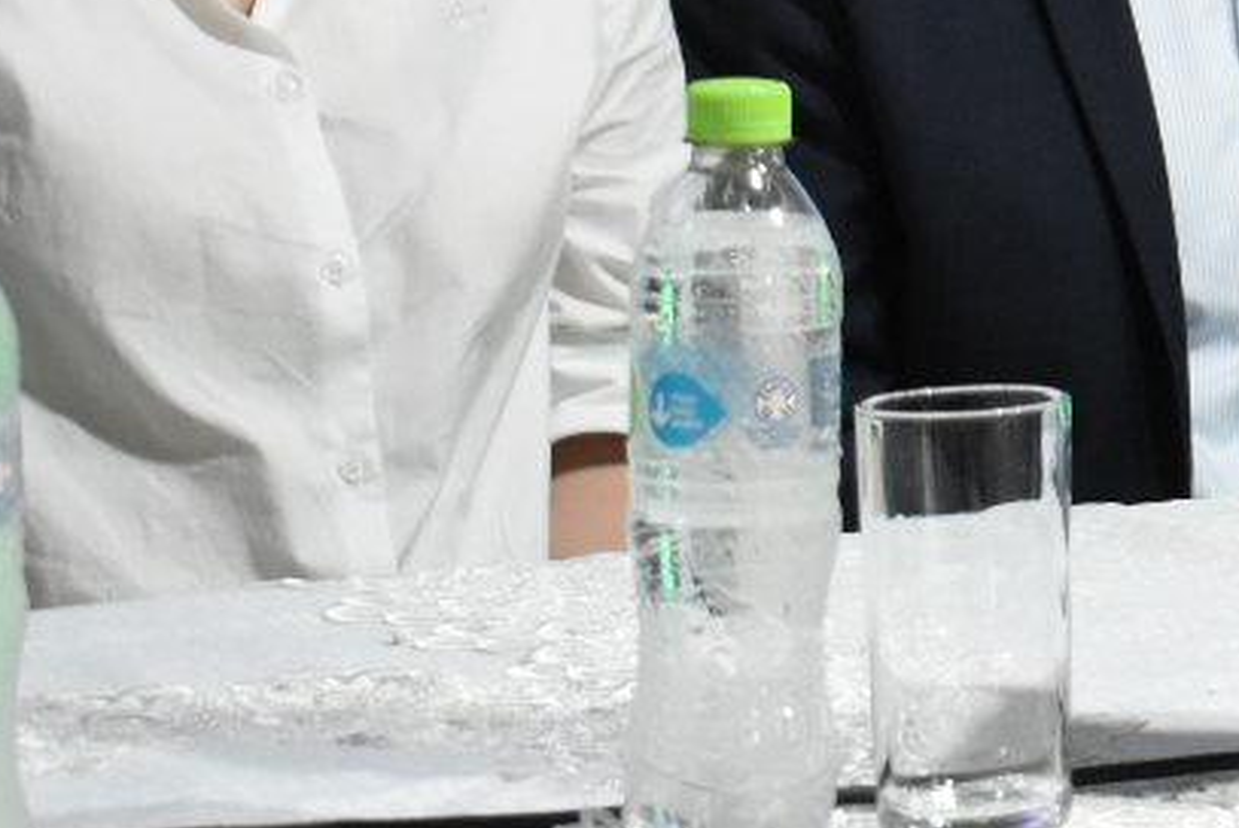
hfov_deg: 10.9
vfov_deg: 7.6
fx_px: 6165
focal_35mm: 179
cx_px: 2076
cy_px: -329
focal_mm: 30
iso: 1600
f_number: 5
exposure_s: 1/13
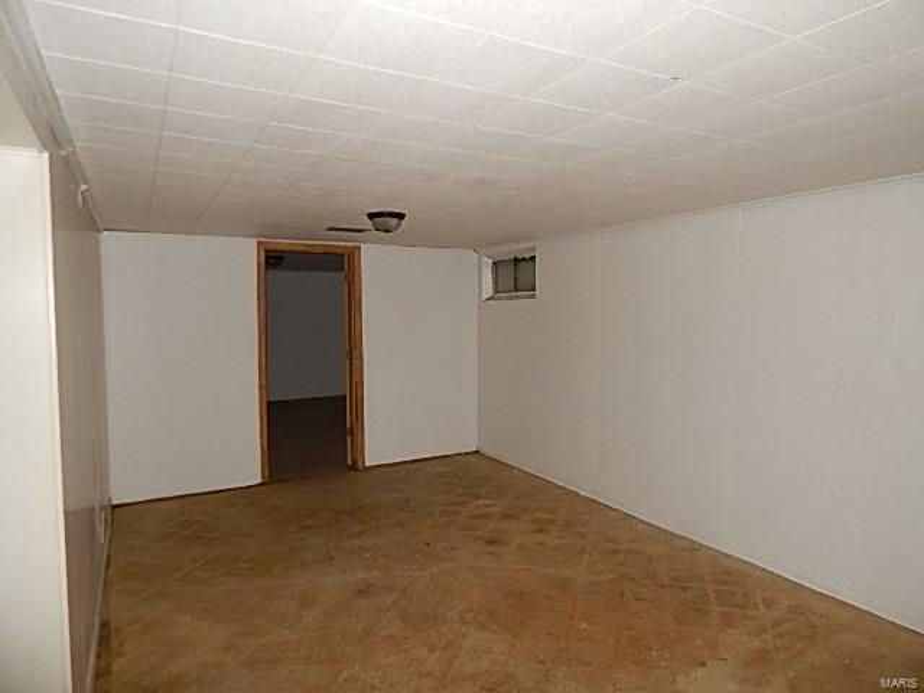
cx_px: 462
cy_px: 346
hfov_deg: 73.9
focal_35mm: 23
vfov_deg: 58.9
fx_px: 614
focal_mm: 4
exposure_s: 1/30
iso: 200
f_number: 3
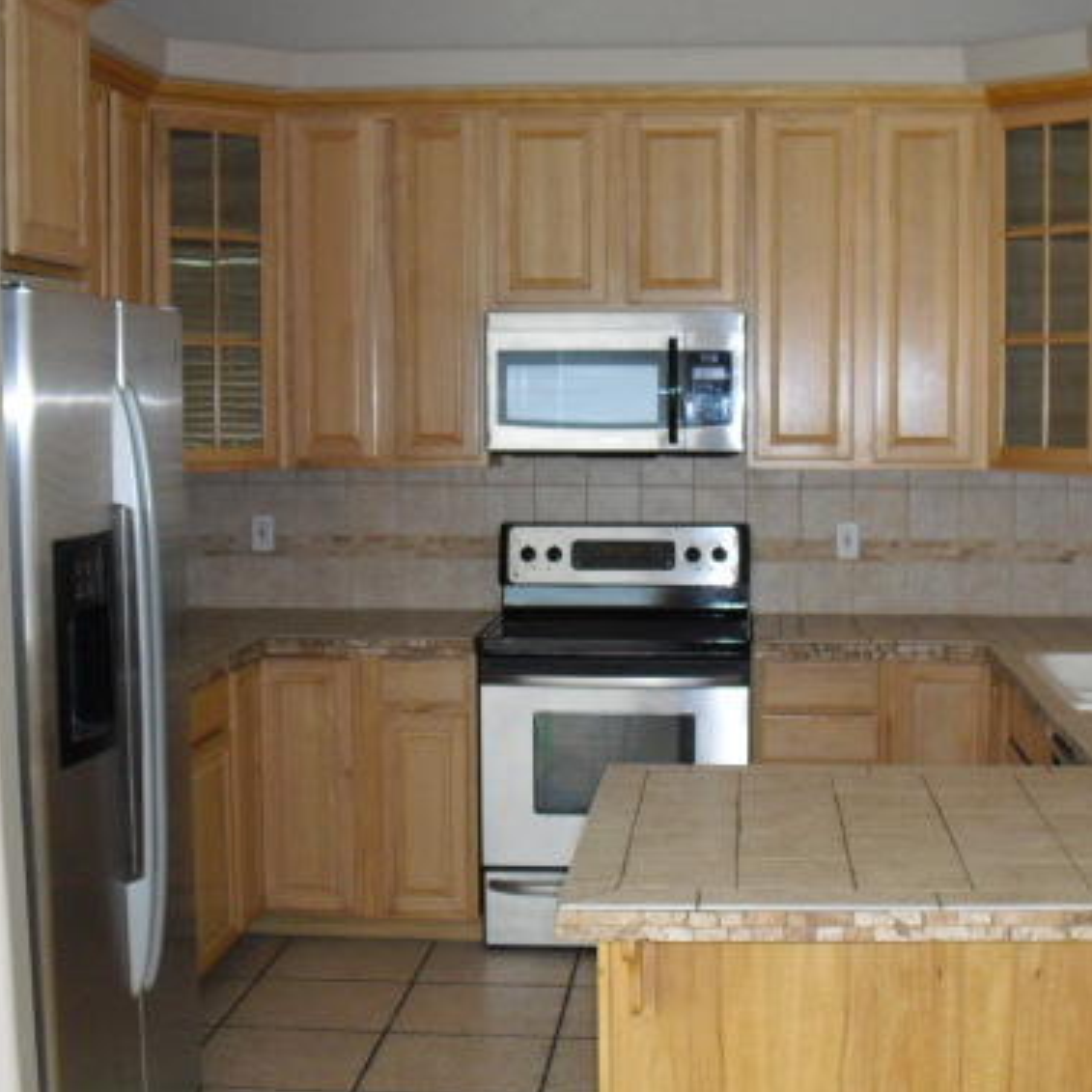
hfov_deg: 31.5
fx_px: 1927
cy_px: 571
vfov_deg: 31.6
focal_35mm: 54
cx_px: 692
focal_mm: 6.3
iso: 400
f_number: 3.1
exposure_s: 1/60
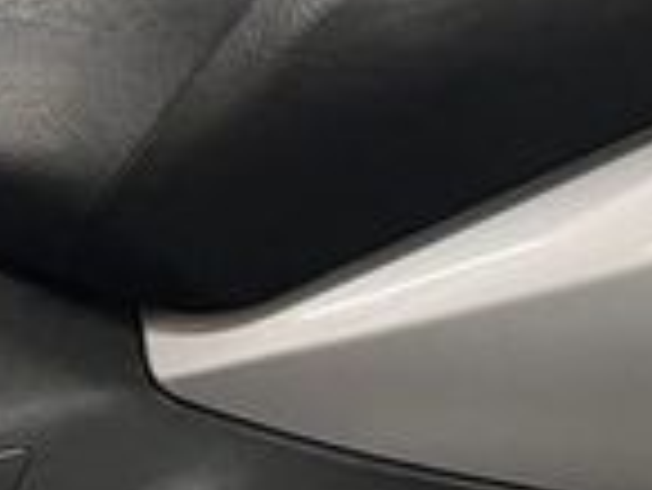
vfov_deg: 12.9
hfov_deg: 15.0
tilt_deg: -6.3
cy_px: 319
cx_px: -490
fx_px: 2168
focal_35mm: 115
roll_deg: +0.1
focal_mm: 5.1
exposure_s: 1/50
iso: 160
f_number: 1.6
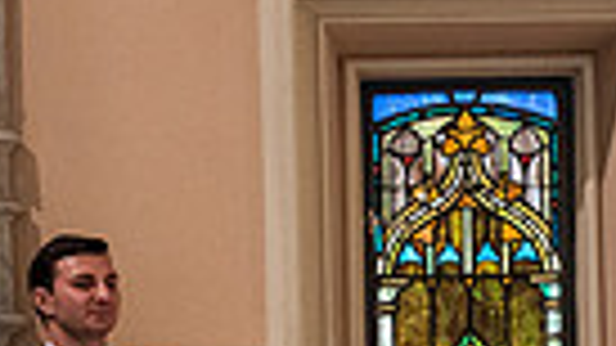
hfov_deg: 4.8
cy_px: 308
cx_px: 872
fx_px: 7267
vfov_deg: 2.7
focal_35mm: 445
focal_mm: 100
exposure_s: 1/200
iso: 3200
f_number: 2.8
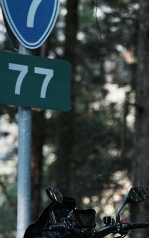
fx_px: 1512
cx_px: 129
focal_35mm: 233
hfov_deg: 5.6
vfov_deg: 9.0
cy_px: 172
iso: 320
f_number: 2
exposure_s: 1/1000
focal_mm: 80
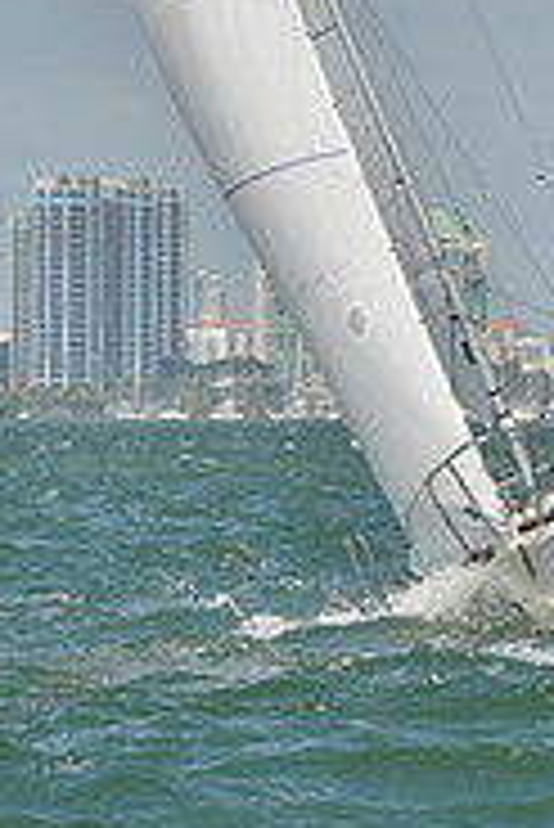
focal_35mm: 630
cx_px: 354
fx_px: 14514
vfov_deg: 3.3
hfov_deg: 2.2
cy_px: -14
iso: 280
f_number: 8
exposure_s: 1/1250
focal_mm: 200
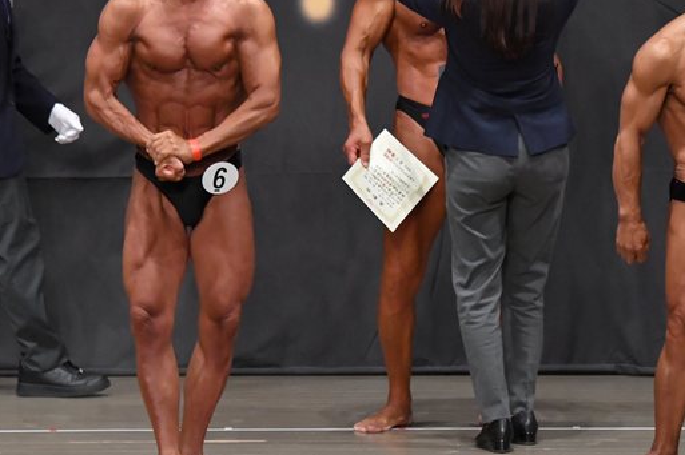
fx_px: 6463
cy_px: 189
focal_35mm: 340
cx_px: 423
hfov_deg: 6.1
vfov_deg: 4.0
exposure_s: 1/400
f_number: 5.6
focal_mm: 150
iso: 5000
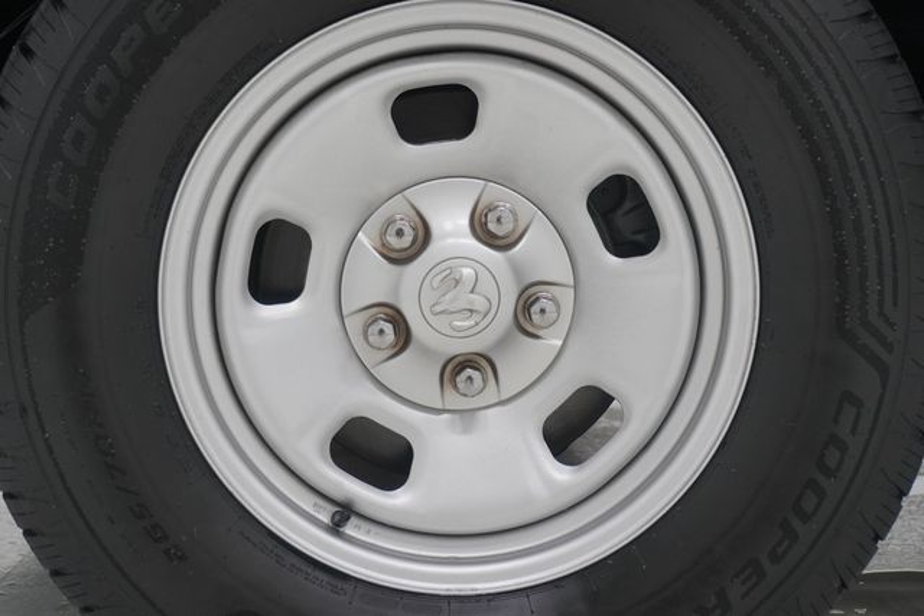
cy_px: 308
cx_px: 462
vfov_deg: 22.6
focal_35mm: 60
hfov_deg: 33.4
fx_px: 1540
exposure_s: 1/160
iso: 400
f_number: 5.6
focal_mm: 40
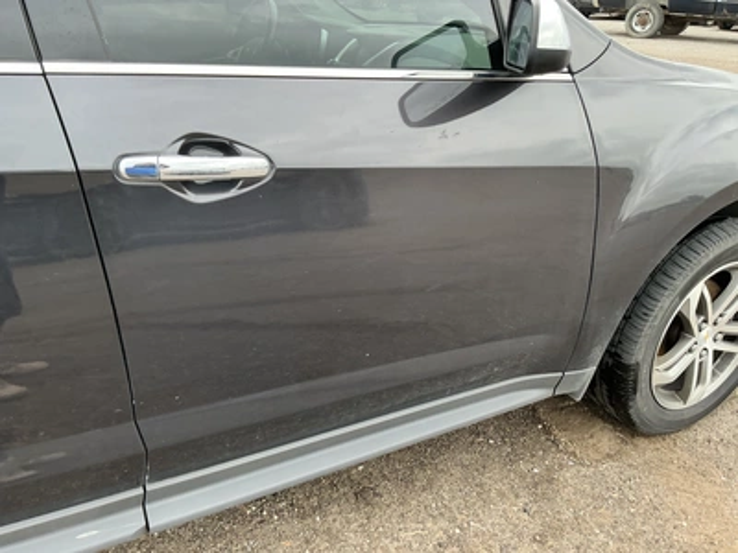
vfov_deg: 49.7
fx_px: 597
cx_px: 369
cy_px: 276
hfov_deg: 63.4
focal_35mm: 28
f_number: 1.8
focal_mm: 3
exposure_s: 1/135
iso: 16
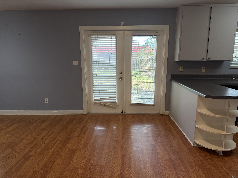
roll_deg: +0.9
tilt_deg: -11.6
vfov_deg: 56.8
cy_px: 89
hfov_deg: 71.6
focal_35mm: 24
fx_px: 165
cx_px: 119
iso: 160
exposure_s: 1/120
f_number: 1.78
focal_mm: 6.76
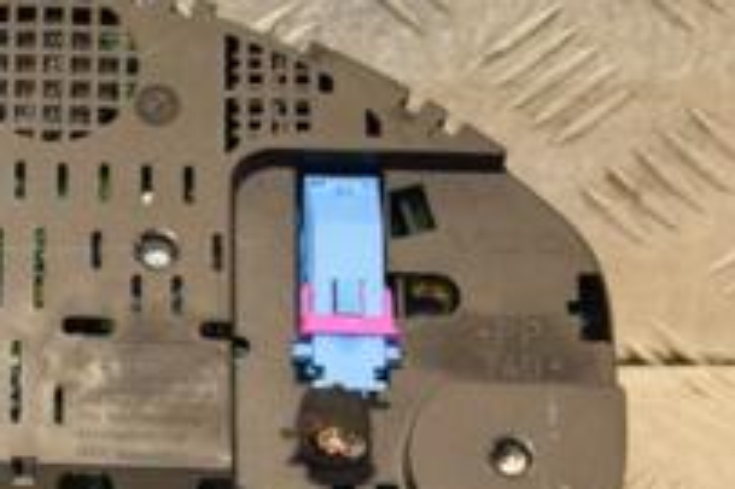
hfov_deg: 10.8
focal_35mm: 186
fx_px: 3794
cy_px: 312
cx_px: -261
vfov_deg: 7.4
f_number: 4.8
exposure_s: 1/200
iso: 800
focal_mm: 42
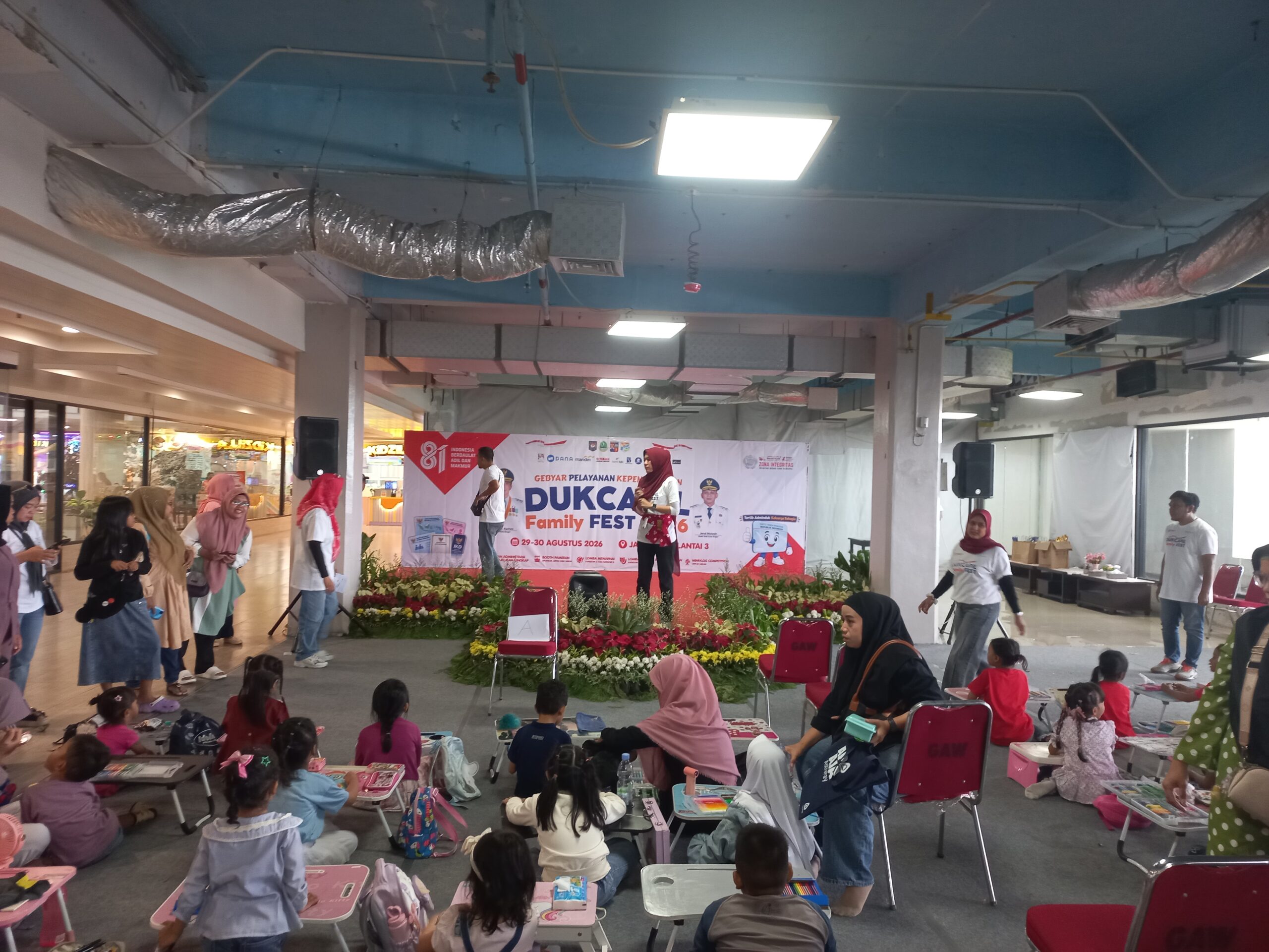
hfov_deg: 69.4
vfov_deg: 54.9
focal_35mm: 25
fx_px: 916
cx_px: 634
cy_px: 476
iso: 250
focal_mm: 4.6
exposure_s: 1/33
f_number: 1.8
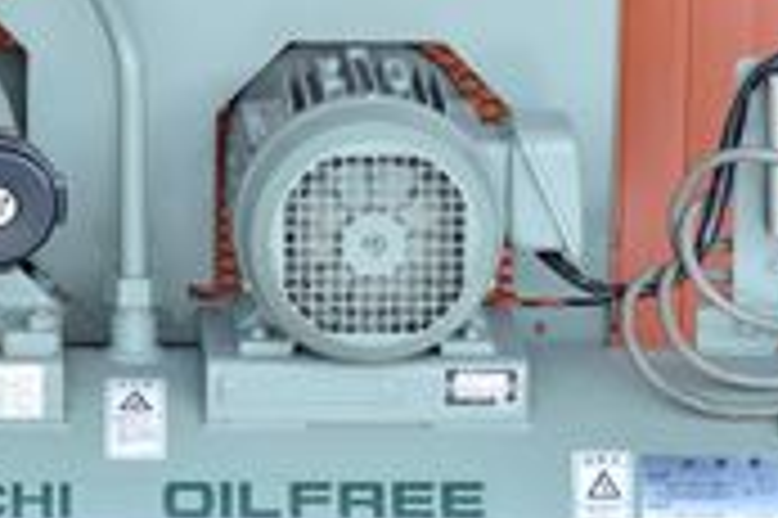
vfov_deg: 4.5
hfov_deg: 6.8
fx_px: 6563
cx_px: 99
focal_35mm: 304
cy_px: 311
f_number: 6.3
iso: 1250
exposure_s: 1/500
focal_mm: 70
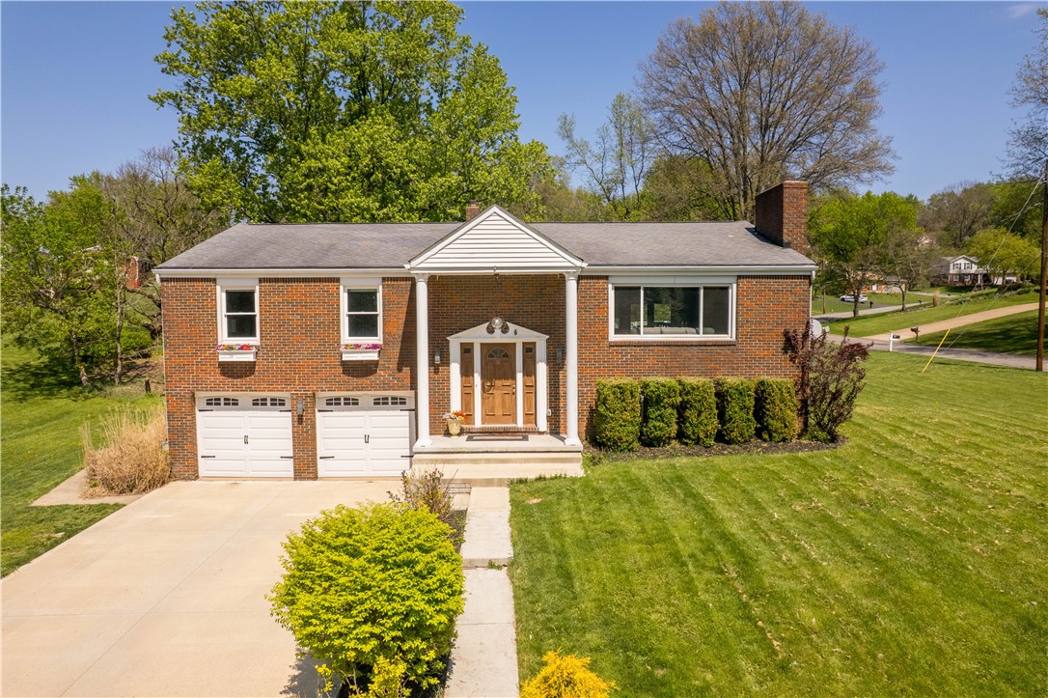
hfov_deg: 78.6
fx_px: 640
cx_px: 524
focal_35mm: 22
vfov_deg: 57.2
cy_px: 349
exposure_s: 1/800
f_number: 2.8
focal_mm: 8.38
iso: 140
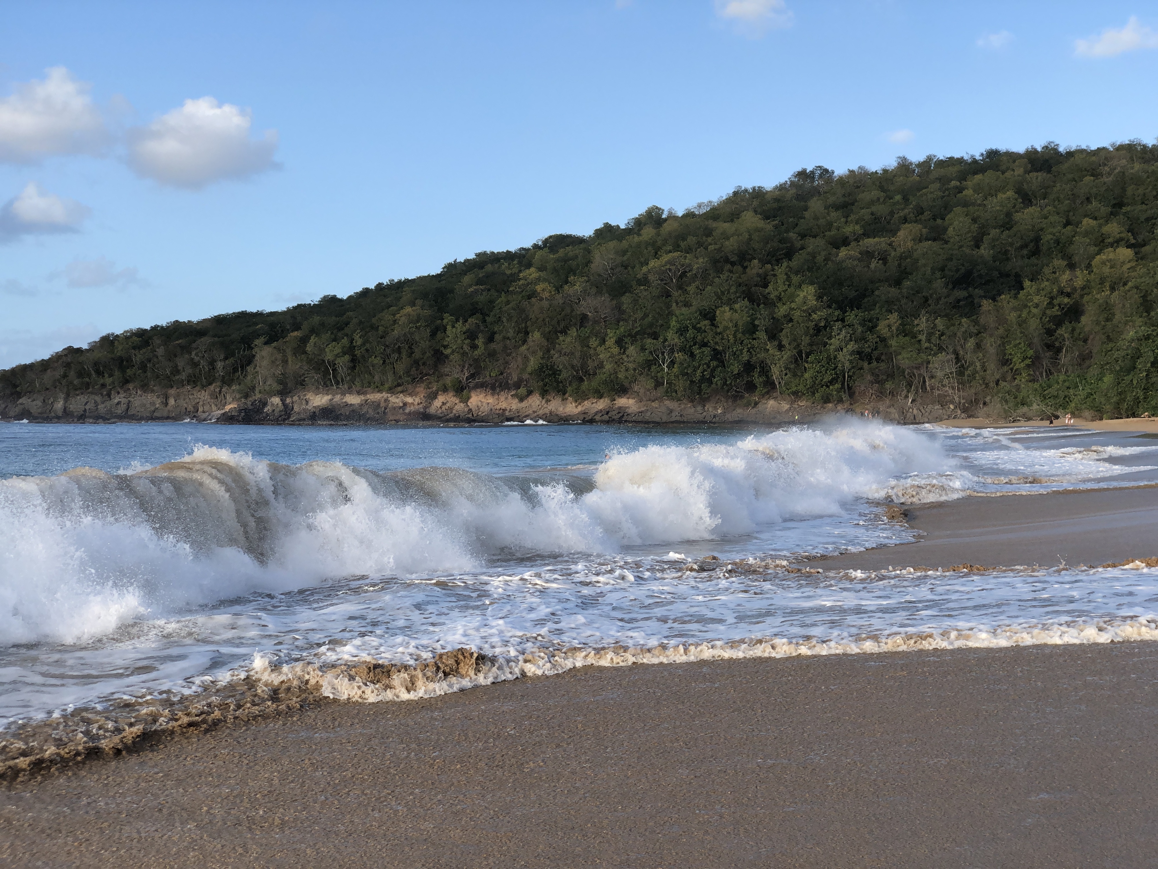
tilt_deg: -0.9
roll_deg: +0.7
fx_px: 1740
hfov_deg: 36.8
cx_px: 579
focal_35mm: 52
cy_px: 434
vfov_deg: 28.0
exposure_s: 1/666
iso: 16
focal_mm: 6
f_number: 2.4
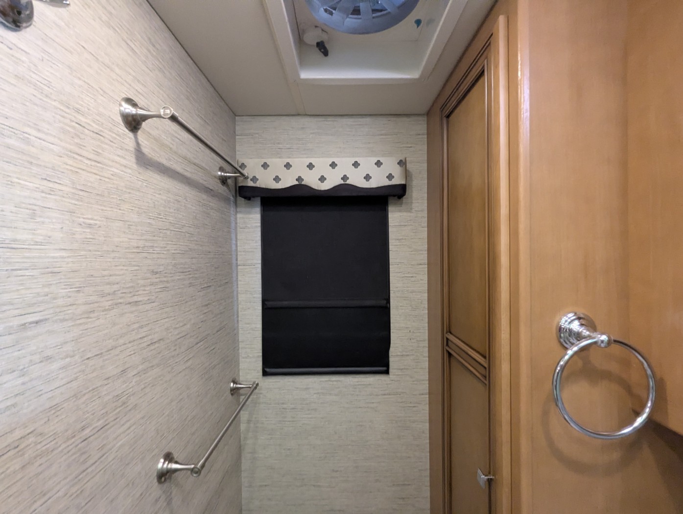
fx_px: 316
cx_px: 342
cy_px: 257
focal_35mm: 16
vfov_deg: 78.2
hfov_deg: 94.4
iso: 528
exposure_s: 1/36.2
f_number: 2.2
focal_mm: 2.35
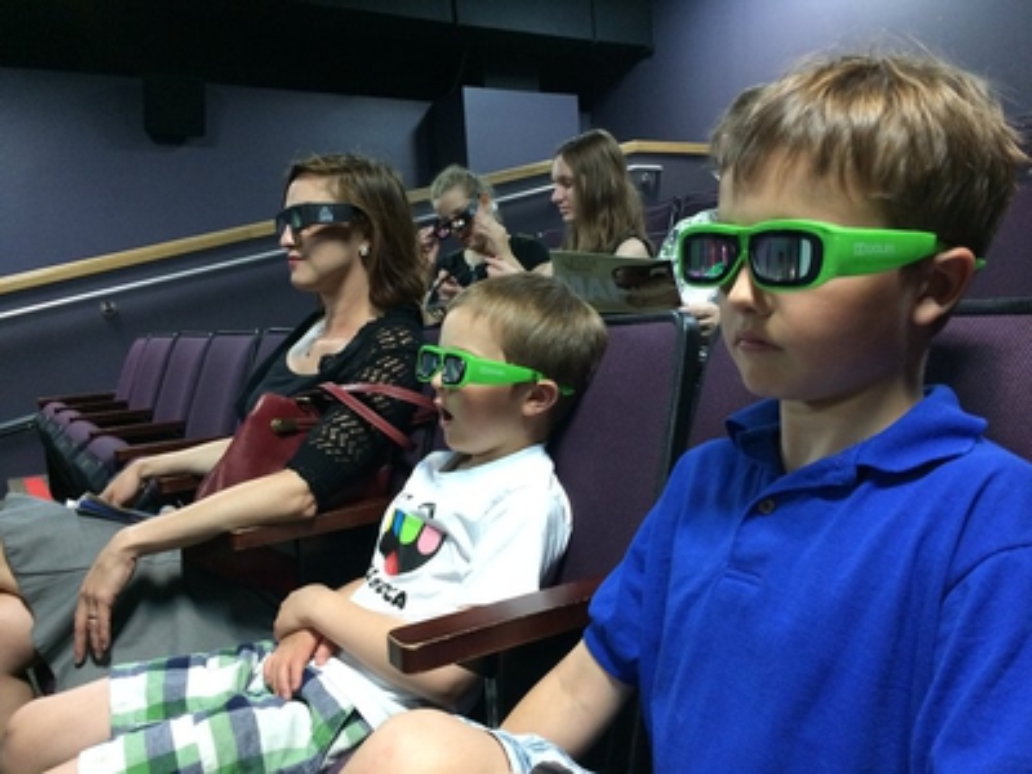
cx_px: 516
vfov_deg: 46.8
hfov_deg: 60.0
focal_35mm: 30
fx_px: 894
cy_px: 387
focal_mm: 4.12
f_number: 2.2
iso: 320
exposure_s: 1/20
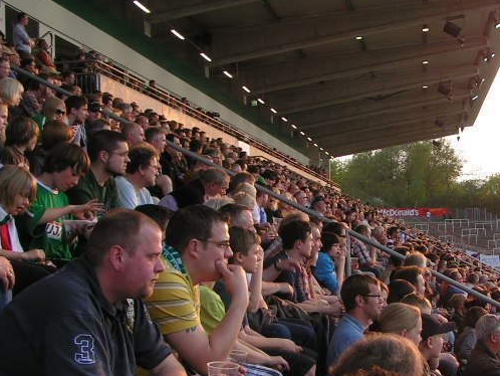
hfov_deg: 31.0
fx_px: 882
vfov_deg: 24.0
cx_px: 383
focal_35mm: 61
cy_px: 224
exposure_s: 1/60
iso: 50
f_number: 5.6
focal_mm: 5.8
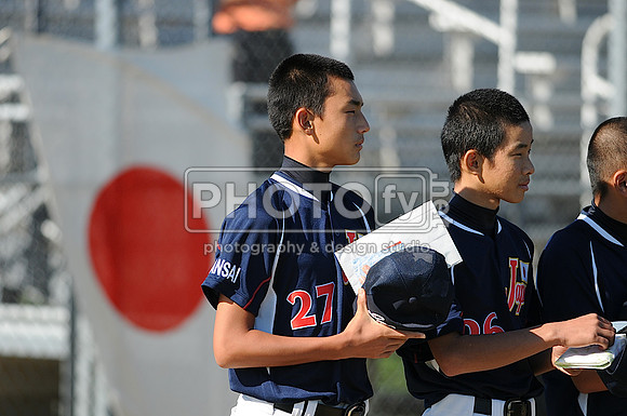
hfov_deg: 4.6
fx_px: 7827
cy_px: 208
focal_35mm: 450
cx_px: 314
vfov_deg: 3.0
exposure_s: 1/1250
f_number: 4
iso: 200
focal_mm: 300
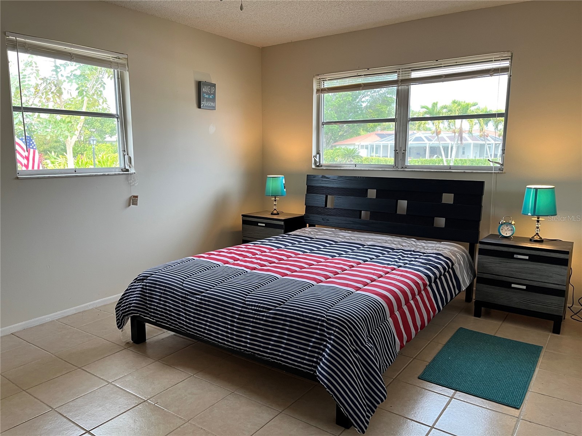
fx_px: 437
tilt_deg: -9.2
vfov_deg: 53.1
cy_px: 218
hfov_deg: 67.3
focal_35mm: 26
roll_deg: +0.2
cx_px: 291
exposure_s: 1/60
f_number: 1.6
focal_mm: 5.1
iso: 200
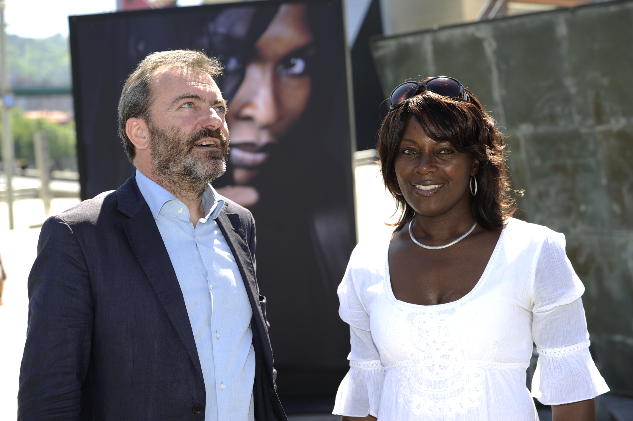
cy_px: 210
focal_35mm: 70
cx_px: 316
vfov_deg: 19.4
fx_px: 1230
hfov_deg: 28.9
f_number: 5
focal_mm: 70
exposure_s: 1/250
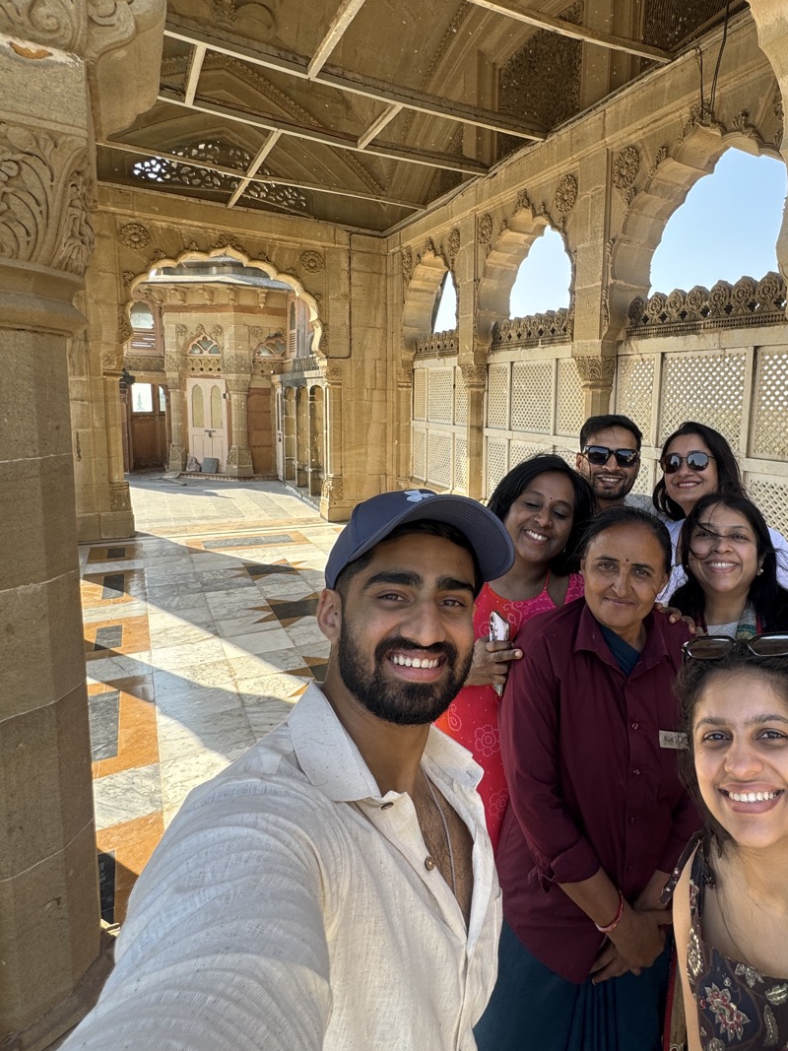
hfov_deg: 61.4
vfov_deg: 78.8
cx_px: 545
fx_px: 638
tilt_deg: -6.3
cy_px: 481
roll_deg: -2.4
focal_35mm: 21
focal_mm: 2.22
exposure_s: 1/198
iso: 40
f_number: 2.2
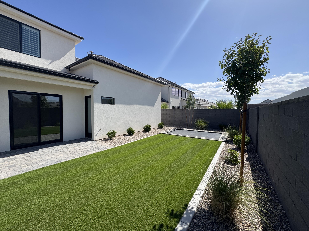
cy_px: 116
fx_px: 125
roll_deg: -0.2
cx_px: 154
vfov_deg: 85.7
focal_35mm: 14
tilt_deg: -2.2
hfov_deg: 102.1
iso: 50
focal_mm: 2.22
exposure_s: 1/2028
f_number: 2.2
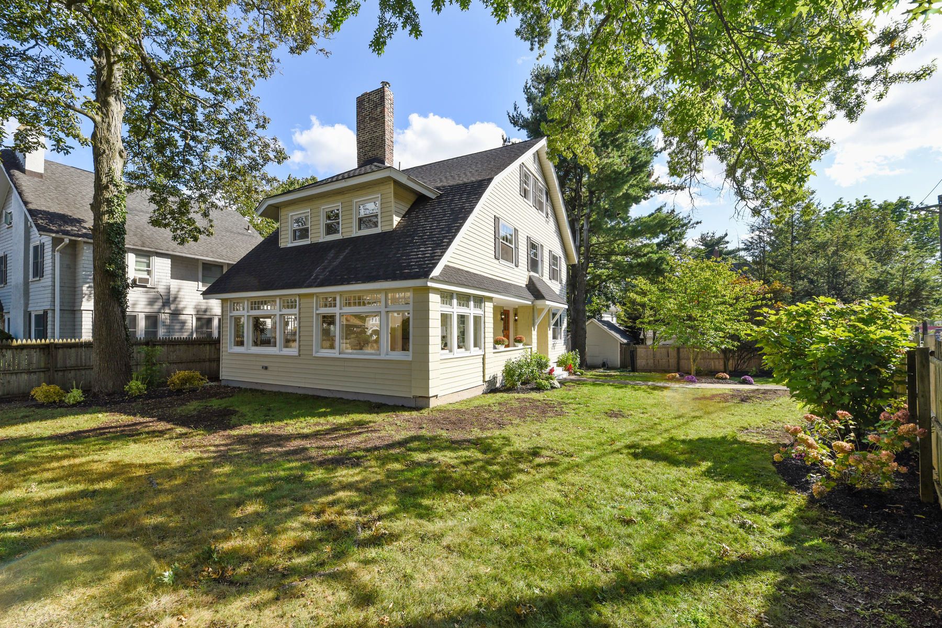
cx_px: 471
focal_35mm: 14
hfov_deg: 104.3
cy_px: 314
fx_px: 366
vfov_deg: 81.2
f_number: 8
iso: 320
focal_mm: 14
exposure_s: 1/640
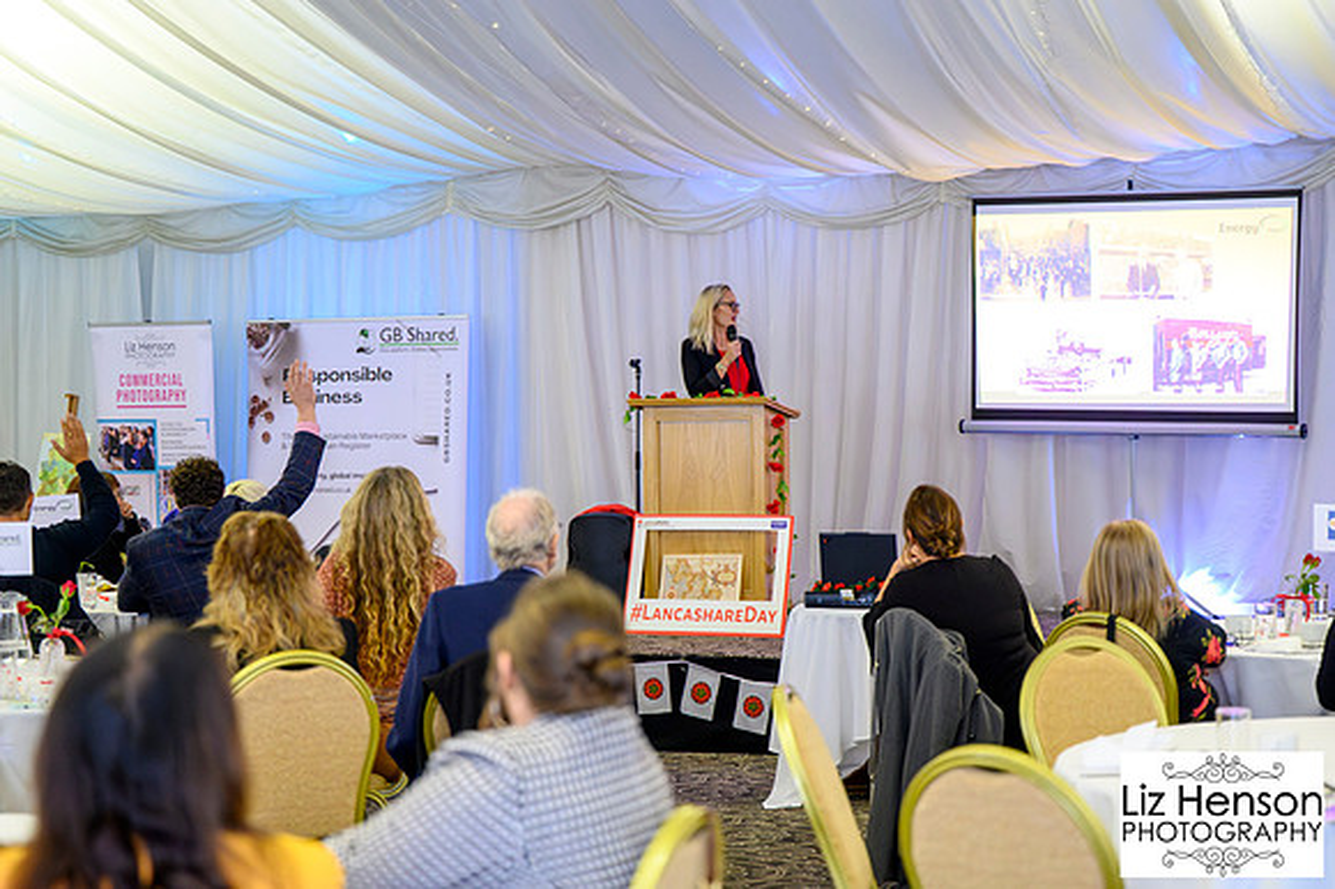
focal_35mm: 71
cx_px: 668
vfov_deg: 19.2
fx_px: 2633
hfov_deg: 28.5
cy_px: 444
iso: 12800
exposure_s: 1/200
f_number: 2.8
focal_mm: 70
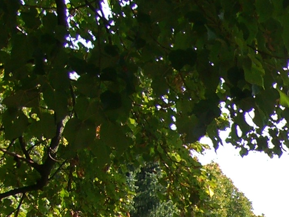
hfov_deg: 10.4
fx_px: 1445
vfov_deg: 8.3
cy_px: 375
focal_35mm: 173
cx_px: 602
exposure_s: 1/200
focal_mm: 7.9
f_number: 4
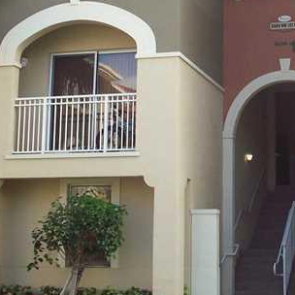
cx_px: 259
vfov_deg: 20.1
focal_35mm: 86
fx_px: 829
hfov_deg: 19.8
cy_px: 112
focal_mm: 6.2
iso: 80
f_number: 2.8
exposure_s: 1/259
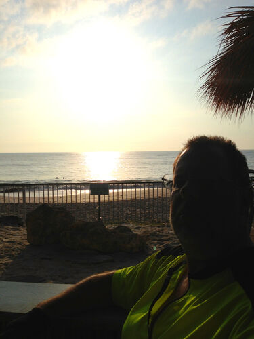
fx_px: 323
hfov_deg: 42.9
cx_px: 127
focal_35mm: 33
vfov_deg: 55.4
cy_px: 170
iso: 50
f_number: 2.4
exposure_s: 1/9091
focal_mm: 4.13
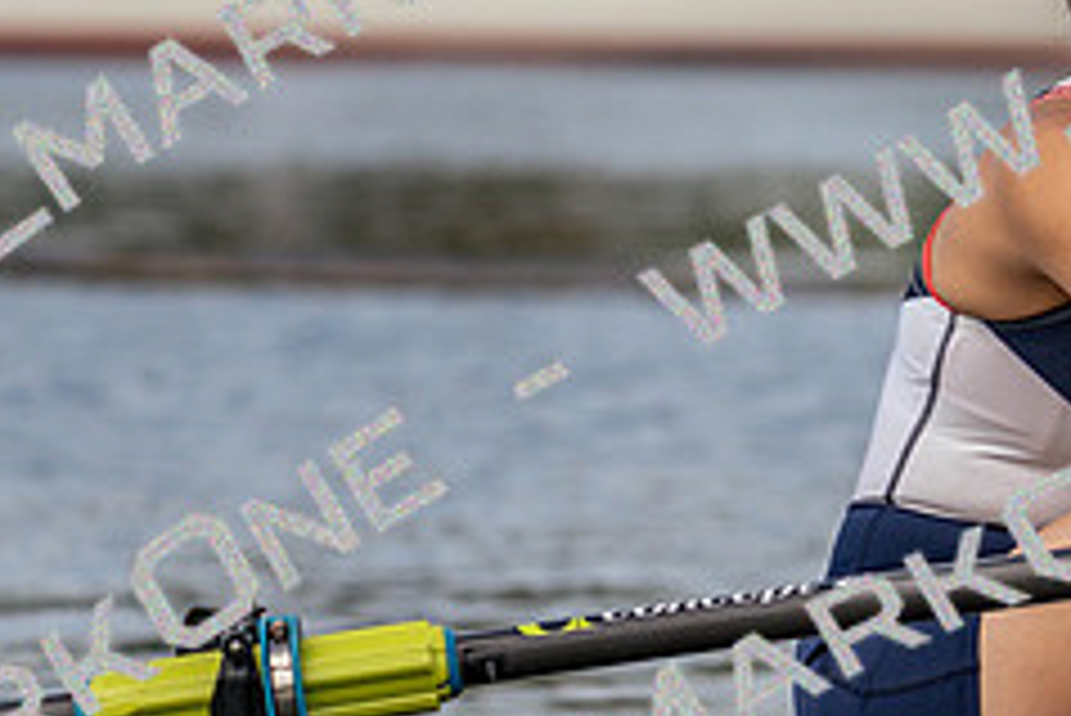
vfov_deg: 2.5
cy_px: 358
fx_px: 16669
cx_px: 1197
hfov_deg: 3.7
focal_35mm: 560
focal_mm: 230
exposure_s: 1/1600
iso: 320
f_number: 5.6
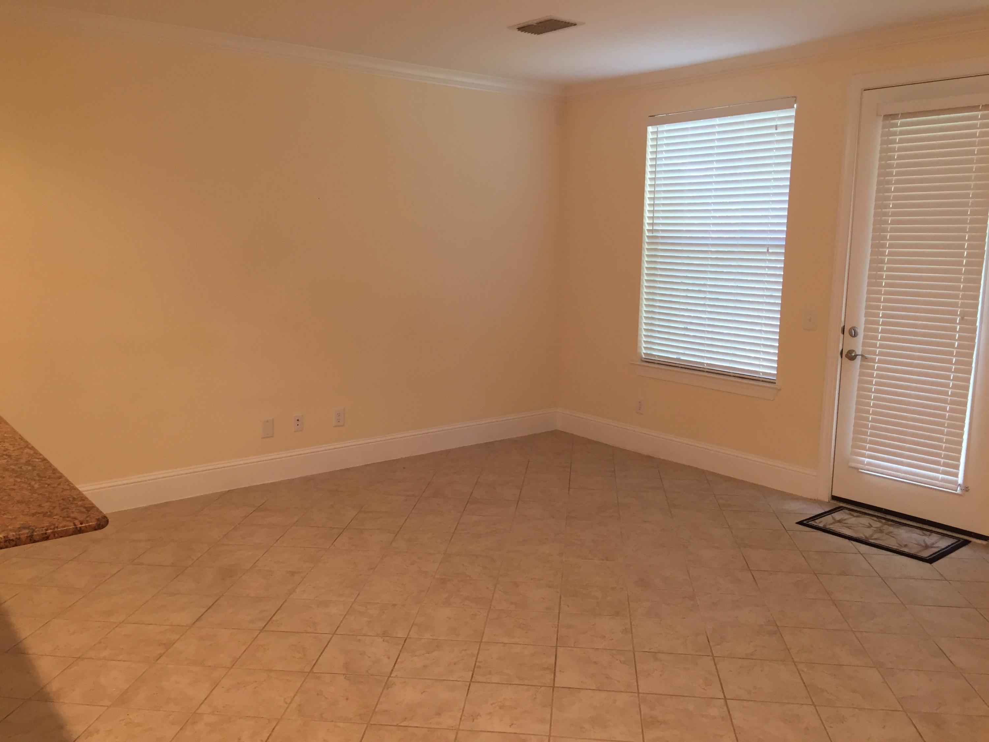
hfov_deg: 61.7
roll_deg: -1.2
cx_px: 494
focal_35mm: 29
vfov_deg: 48.2
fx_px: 829
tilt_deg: -10.8
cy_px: 371
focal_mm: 4.15
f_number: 2.2
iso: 64
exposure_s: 1/30
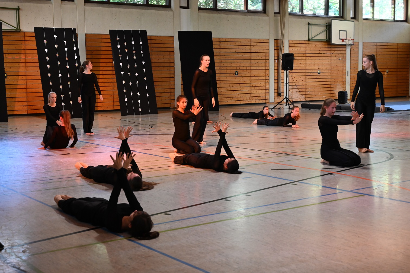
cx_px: 205
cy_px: 136
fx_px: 592
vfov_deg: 26.0
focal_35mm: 52
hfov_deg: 38.2
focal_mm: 52
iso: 4500
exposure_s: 1/125
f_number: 5.6
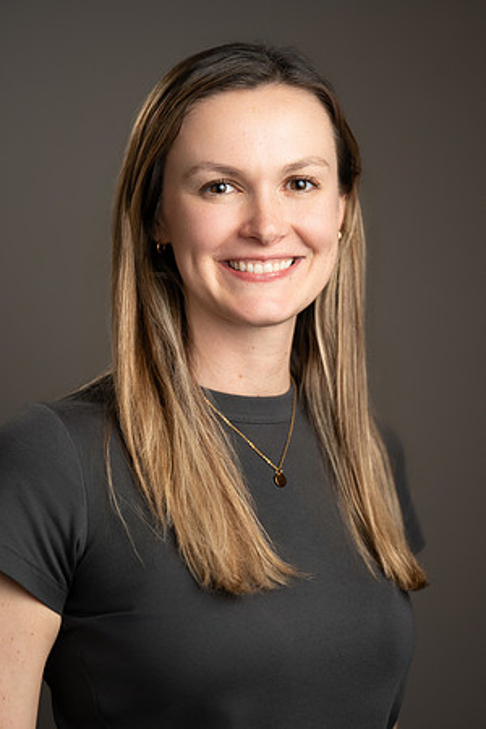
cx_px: 243
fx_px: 1822
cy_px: 364
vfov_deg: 22.6
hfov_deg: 15.2
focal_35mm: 90
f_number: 2.8
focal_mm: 90
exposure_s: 1/200
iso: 320
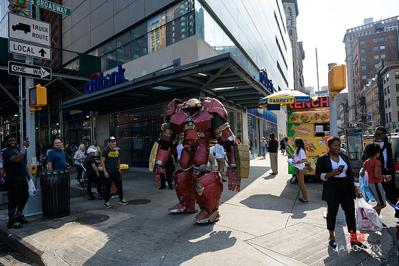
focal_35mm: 24
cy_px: 133
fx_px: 266
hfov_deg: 73.7
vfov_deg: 53.2
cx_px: 200
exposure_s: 1/2000
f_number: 3.2
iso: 200
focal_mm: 24
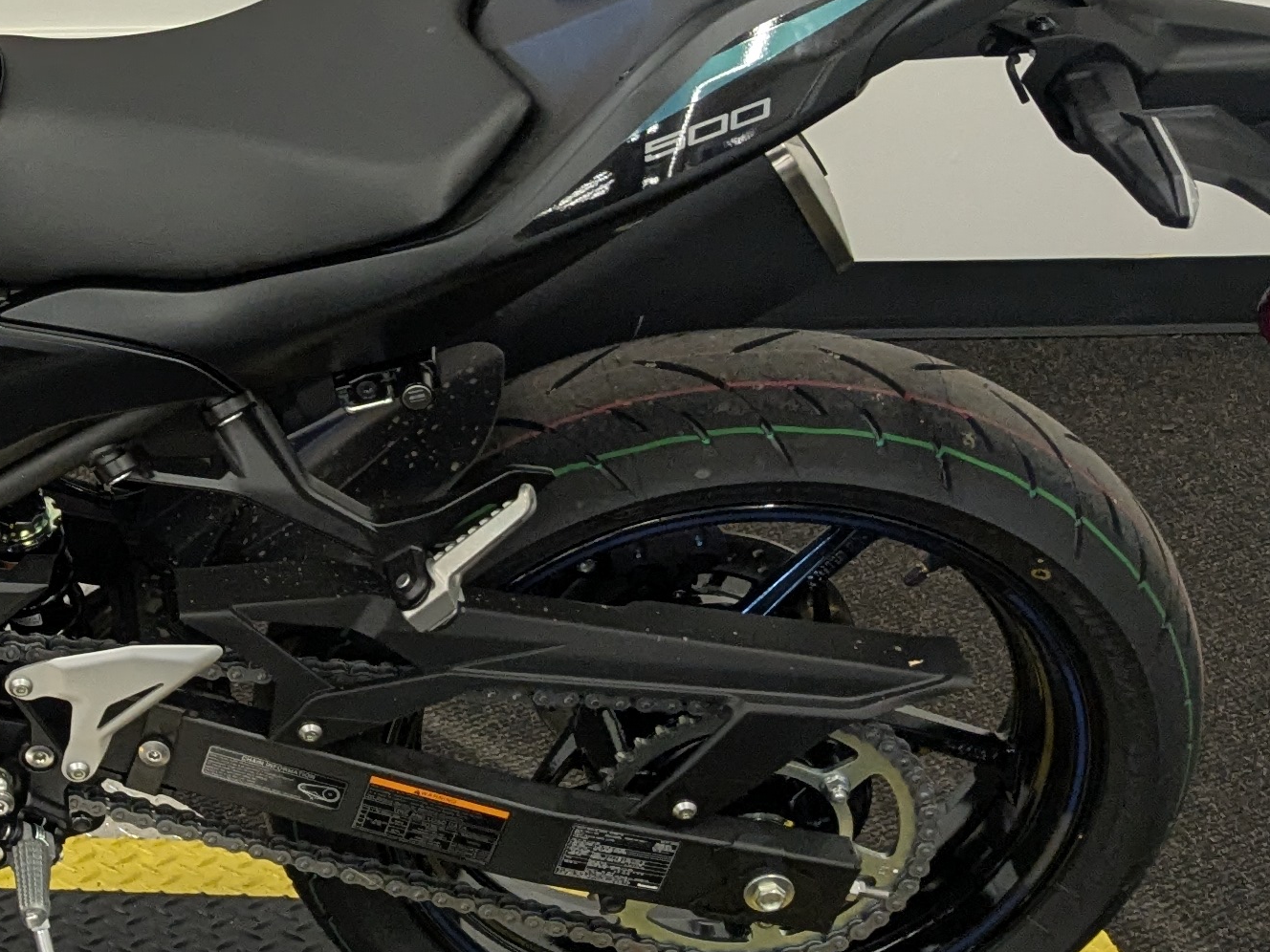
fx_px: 3008
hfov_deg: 21.5
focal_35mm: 82
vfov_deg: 17.8
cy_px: 197
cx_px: -381
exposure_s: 1/30
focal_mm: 4.38
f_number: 1.73
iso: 181
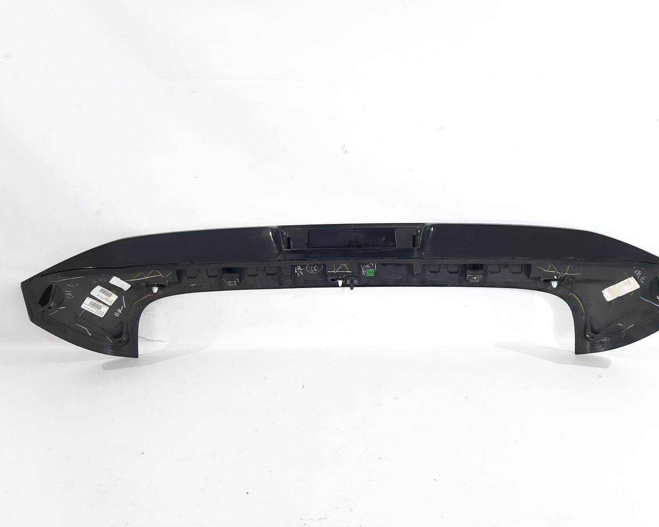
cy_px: 269
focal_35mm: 29
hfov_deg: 60.4
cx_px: 349
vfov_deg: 50.0
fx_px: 566
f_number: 1.7
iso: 200
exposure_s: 1/50
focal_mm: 3.93
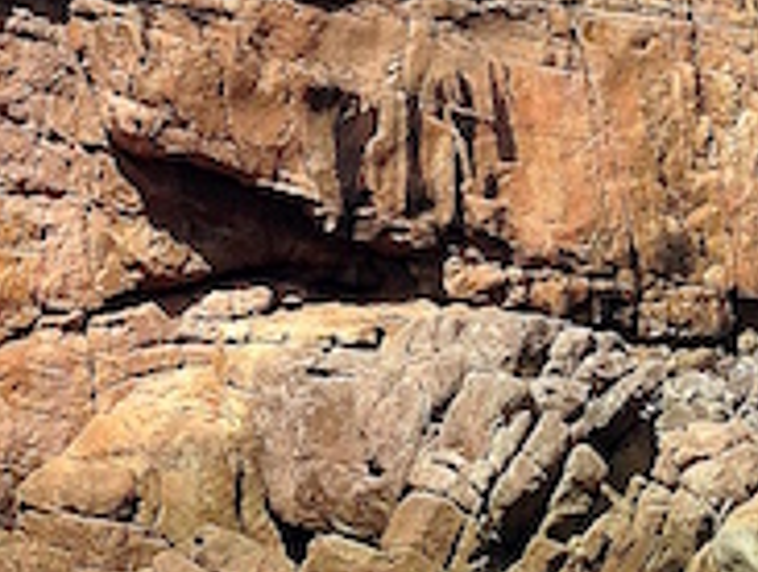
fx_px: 3949
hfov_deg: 10.9
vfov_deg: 8.0
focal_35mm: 180
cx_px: -25
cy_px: -485
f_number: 2.4
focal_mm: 4.12
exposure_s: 1/1808
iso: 50
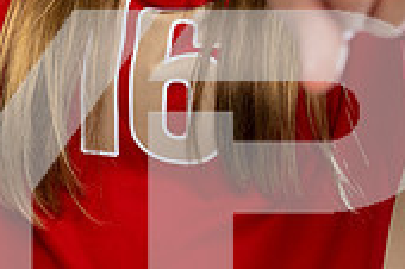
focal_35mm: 215
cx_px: -29
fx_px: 2416
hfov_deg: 9.5
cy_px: -167
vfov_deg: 6.3
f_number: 5.6
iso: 200
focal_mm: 54
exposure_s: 1/250
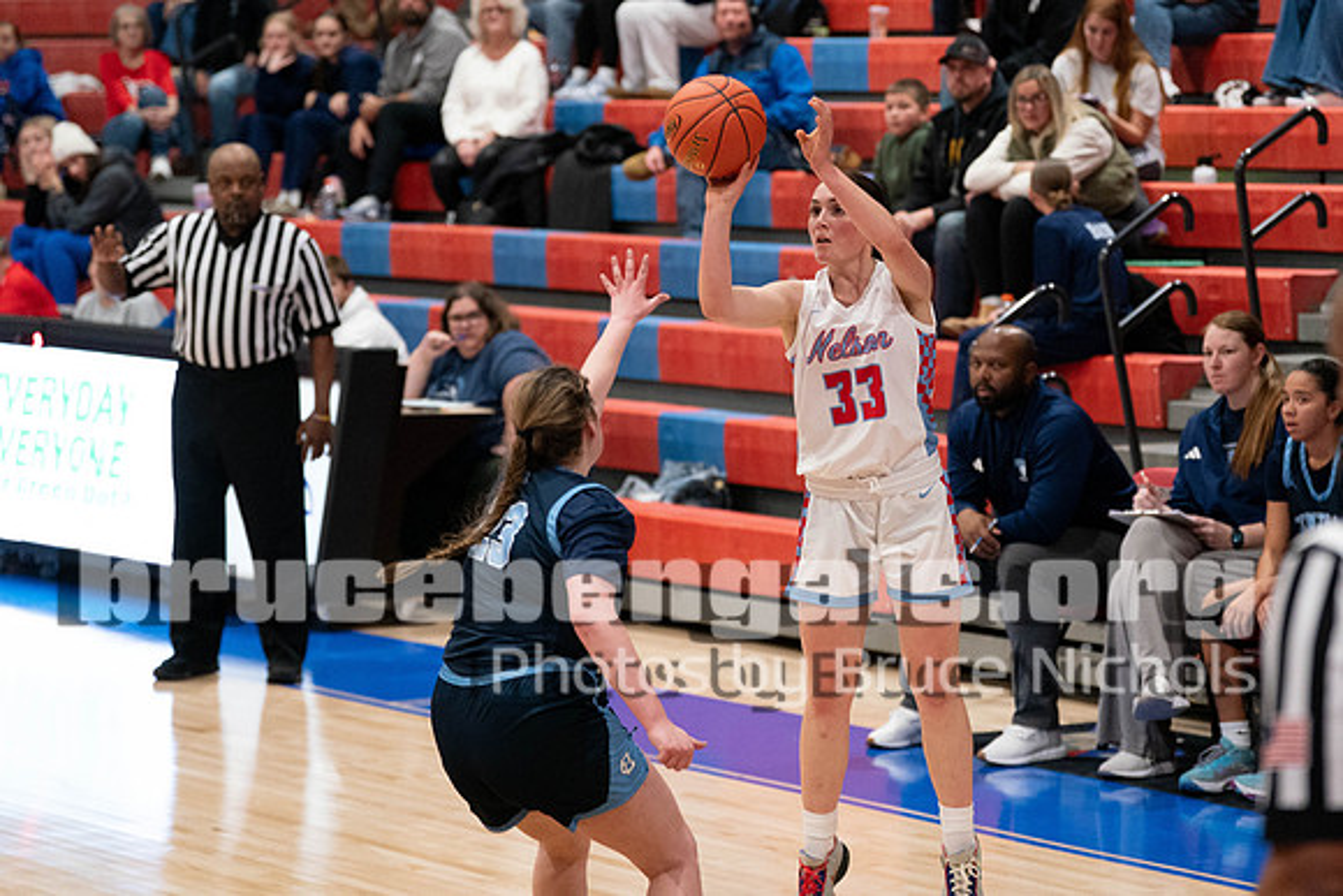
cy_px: 365
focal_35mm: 127
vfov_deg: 10.8
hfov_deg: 16.2
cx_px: 795
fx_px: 4730
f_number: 2.8
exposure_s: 1/1000
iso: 5000
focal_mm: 107
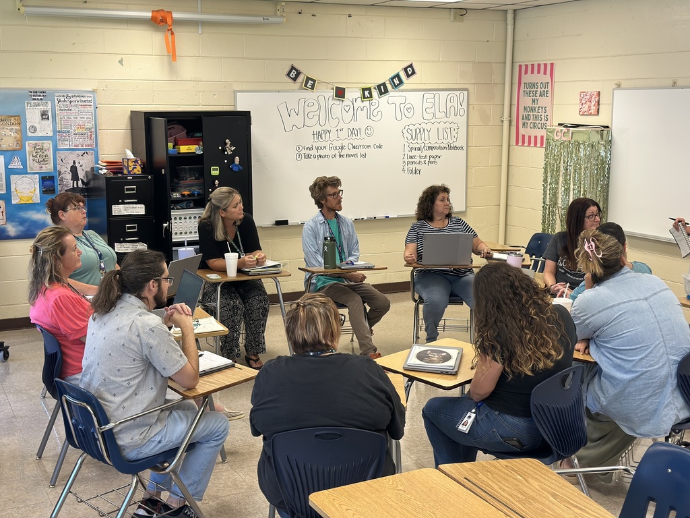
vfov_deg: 30.3
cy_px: 259
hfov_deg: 39.7
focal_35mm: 48
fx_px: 957
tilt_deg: -8.9
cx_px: 345
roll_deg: -0.2
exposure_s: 1/60
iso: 125
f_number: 1.78
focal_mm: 6.86
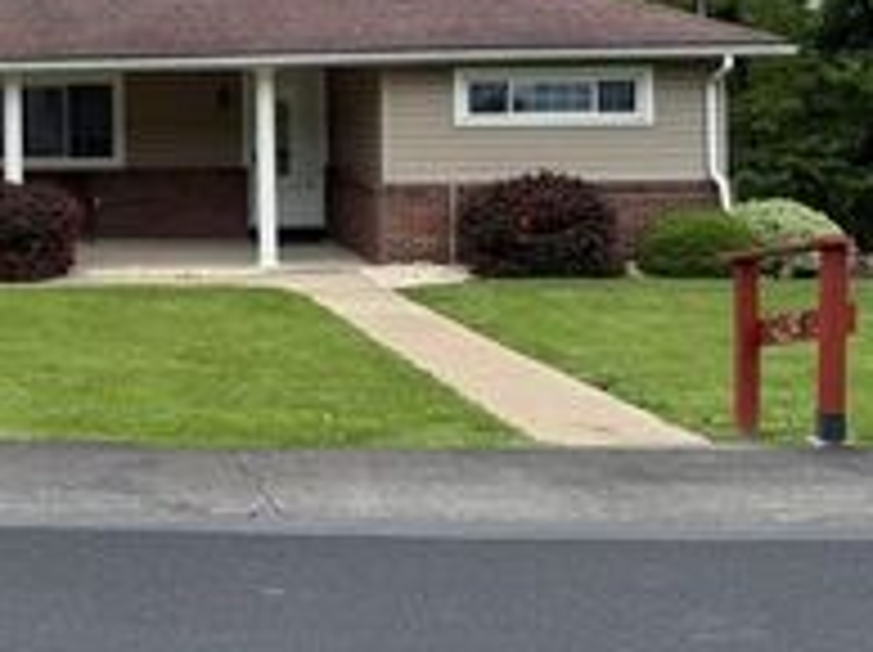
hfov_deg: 28.6
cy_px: 70
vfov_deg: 23.0
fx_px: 1562
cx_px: -68
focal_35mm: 62
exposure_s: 1/4975
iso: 80
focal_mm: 6.76
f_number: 1.78
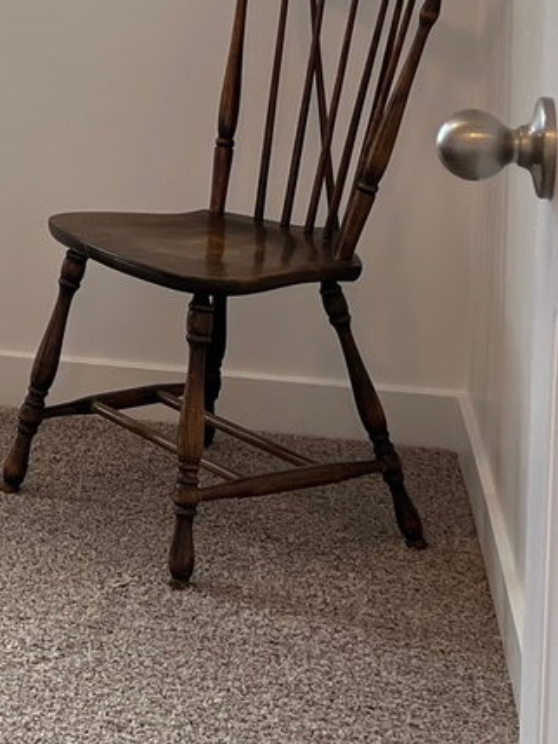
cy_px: -101
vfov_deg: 20.0
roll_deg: +0.3
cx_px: -336
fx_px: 1998
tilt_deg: -5.2
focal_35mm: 93
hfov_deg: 14.6
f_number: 1.6
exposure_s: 1/129
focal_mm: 5.1
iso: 50
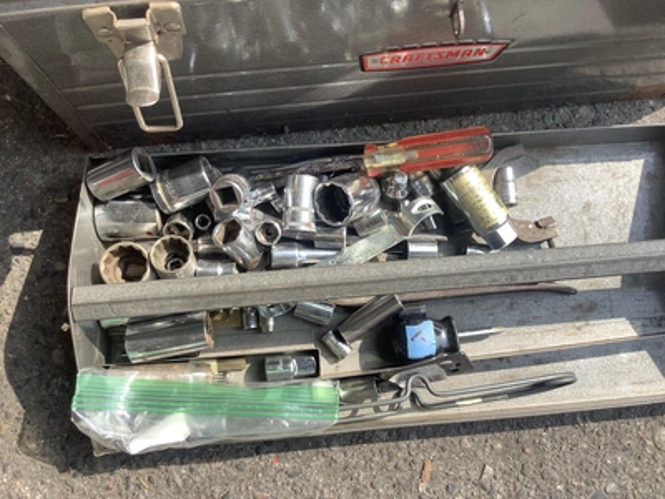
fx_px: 596
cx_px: 332
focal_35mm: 31
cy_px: 250
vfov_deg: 45.4
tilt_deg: -80.8
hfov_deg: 58.4
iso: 25
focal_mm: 3.3
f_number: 2.4
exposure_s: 1/536
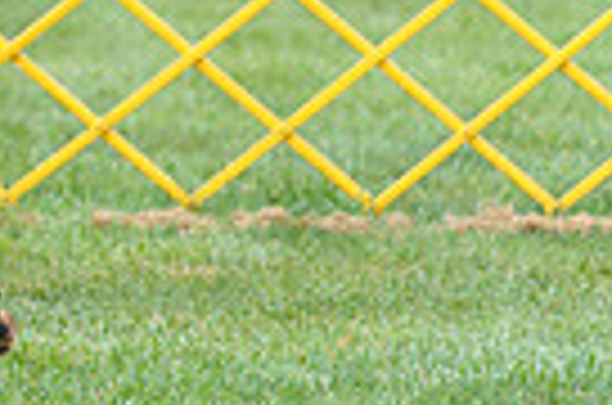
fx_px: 11974
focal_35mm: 706
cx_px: -171
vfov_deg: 1.9
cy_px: -254
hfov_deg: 2.9
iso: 640
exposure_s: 1/640
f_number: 2.8
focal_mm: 165
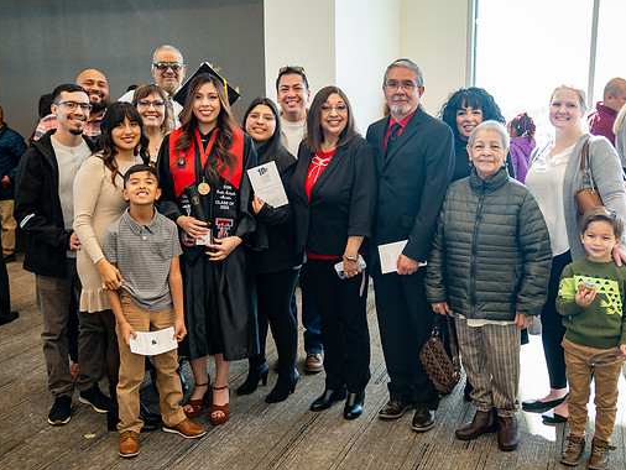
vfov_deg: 36.0
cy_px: 238
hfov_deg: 46.7
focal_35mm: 40
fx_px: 724
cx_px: 333
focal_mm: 34
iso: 640
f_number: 2.8
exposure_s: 1/160
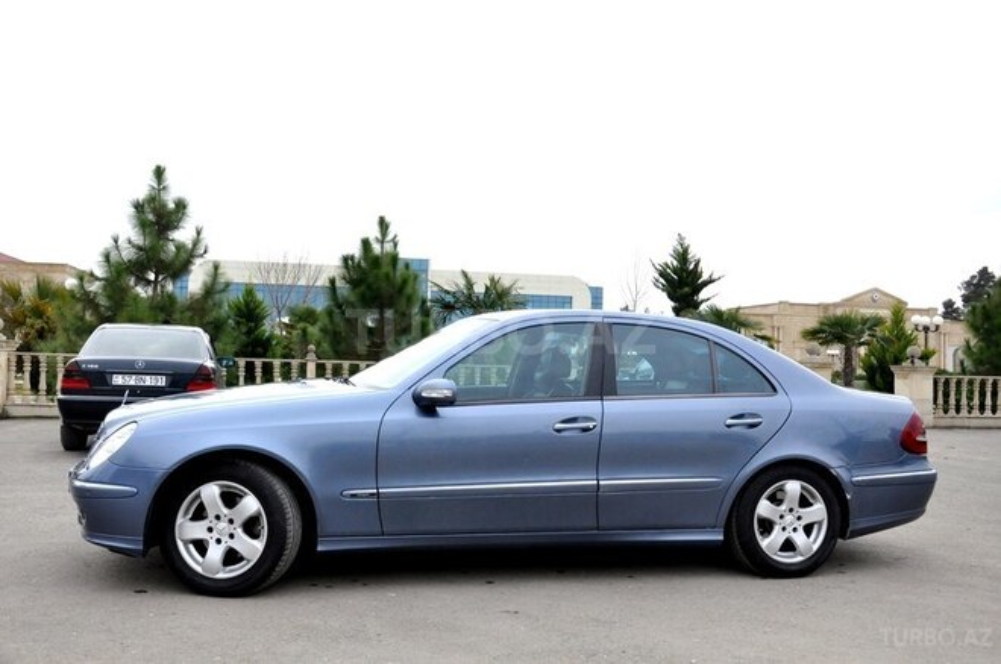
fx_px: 916
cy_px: 332
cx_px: 500
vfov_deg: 39.9
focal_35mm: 33
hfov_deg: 57.3
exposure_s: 1/1600
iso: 1250
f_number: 7.1
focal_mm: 22
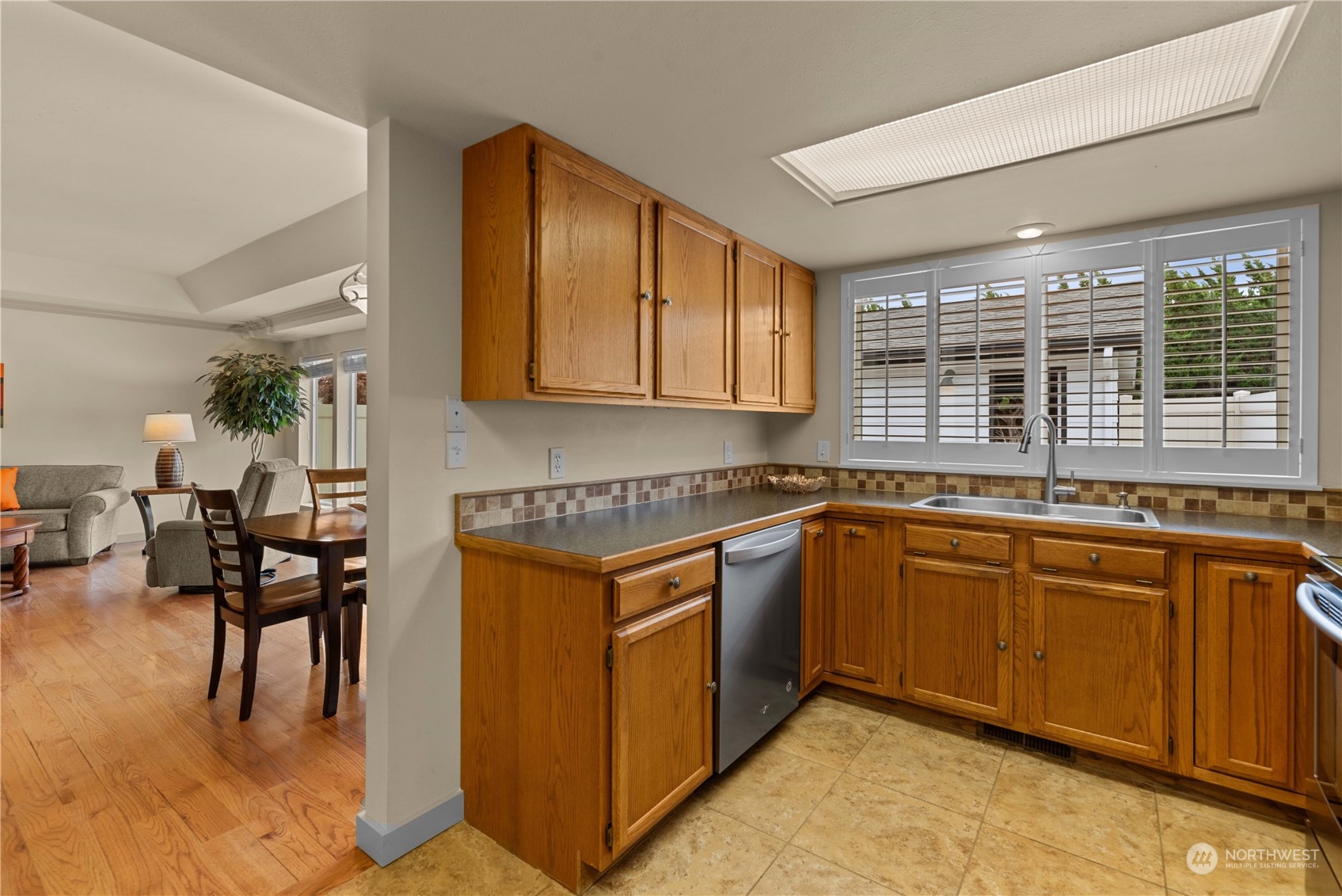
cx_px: 671
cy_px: 448
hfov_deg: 100.4
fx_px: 559
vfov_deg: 77.4
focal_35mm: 15
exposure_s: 1/6
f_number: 8
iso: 200
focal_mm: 15
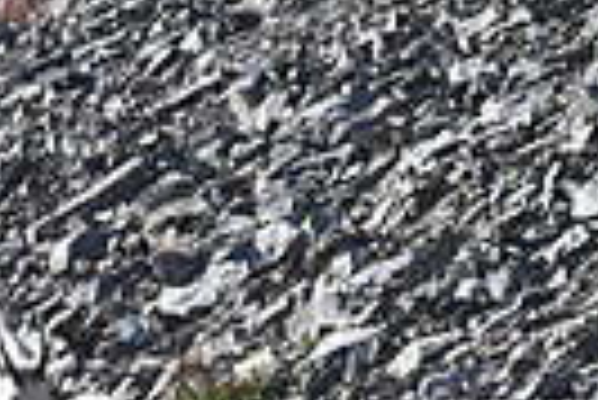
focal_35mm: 5239
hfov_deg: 0.4
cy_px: 245
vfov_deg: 0.3
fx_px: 87120
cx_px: 526
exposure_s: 1/3200
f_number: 13
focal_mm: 1200
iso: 4000
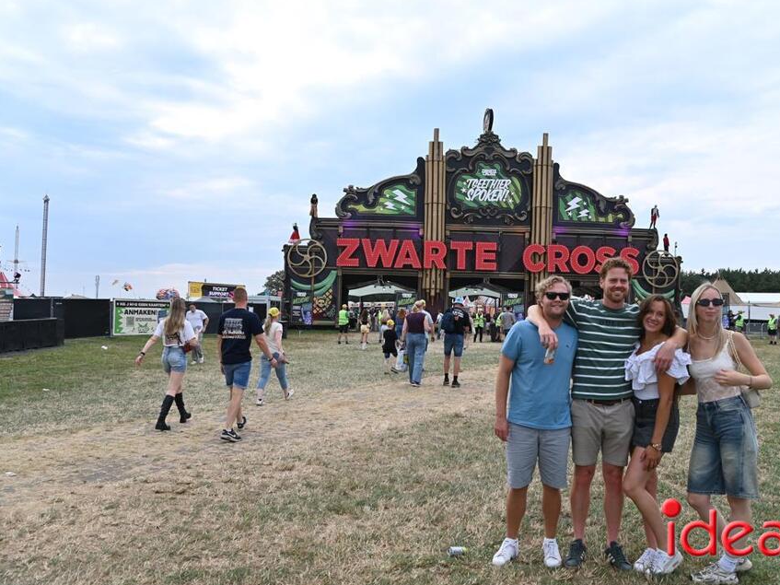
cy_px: 298
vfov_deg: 51.3
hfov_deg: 65.2
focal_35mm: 27
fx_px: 608
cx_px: 425
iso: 125
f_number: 5.6
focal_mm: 24
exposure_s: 1/250
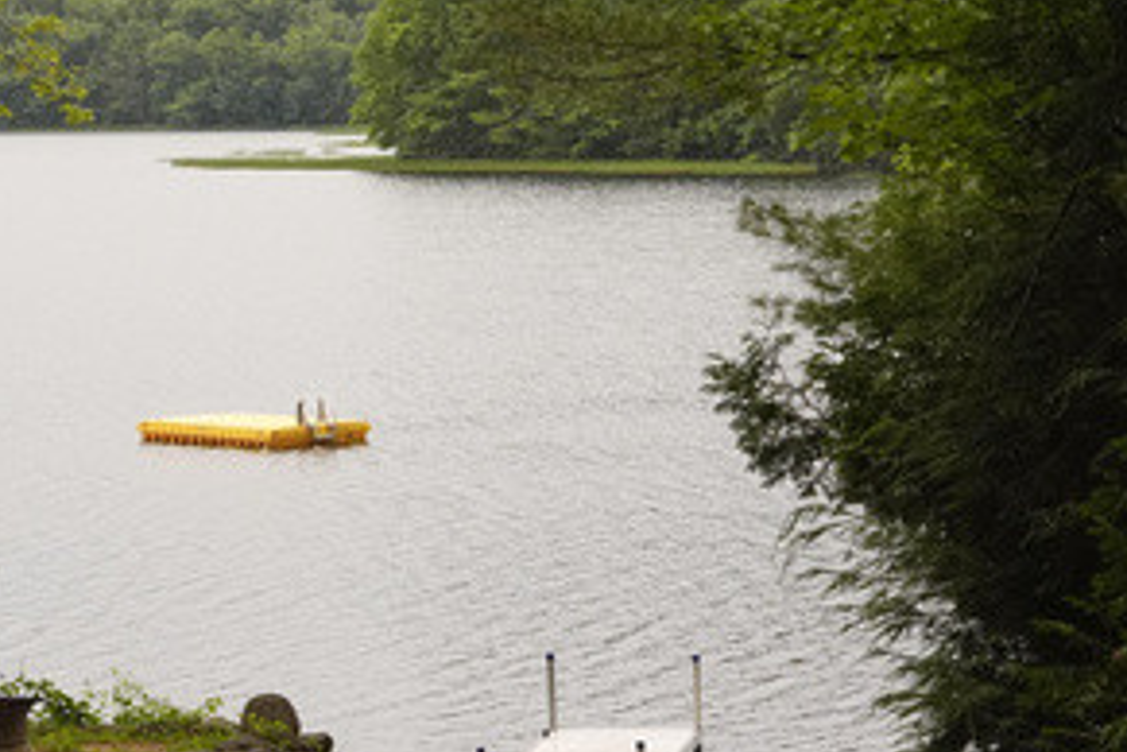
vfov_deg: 9.4
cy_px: 359
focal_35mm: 146
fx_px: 4570
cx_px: 198
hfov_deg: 14.0
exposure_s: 1/10000
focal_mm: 83
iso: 5000
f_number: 7.1
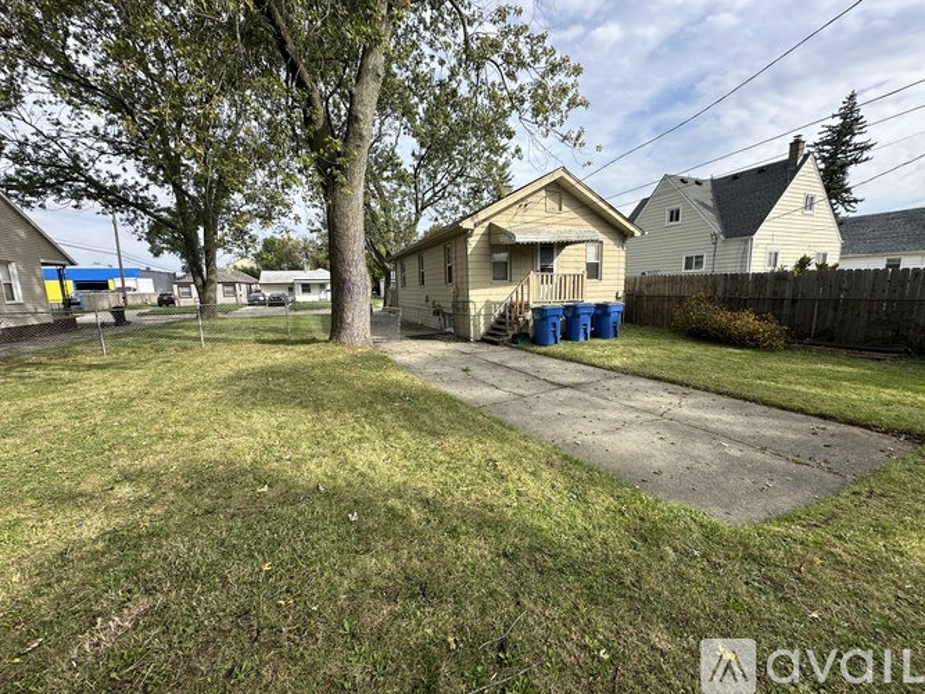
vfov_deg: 85.7
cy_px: 347
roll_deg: +0.4
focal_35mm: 14
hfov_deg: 102.1
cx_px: 462
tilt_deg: -8.3
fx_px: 374
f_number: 2.2
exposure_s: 1/1006
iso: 50
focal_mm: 2.22
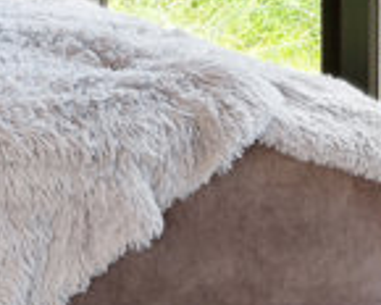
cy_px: -217
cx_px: -578
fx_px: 1273
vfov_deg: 12.6
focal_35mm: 113
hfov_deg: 12.6
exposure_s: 1/4
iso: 200
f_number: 8
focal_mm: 14.5
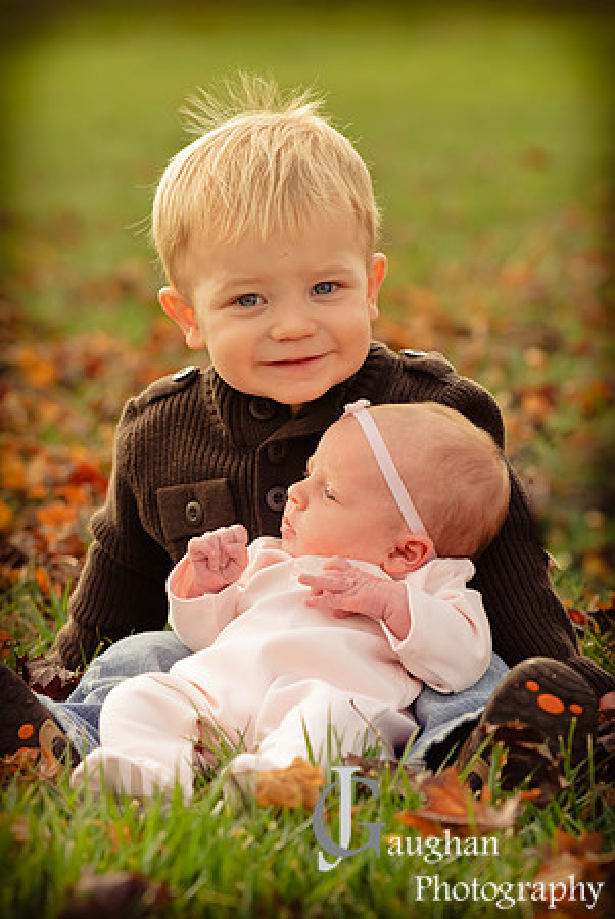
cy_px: 460
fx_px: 3835
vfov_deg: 13.7
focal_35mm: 150
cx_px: 308
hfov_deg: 9.2
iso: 320
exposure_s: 1/500
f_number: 4
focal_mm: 100
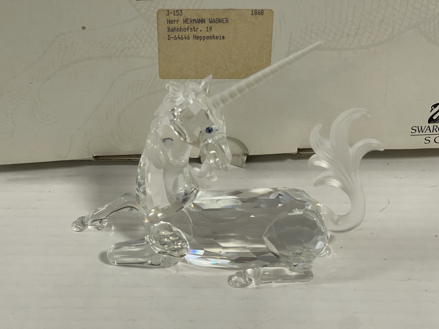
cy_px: 164
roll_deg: +2.0
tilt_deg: -35.2
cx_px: 220
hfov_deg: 30.3
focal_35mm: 64
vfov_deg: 22.9
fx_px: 812
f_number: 2.2
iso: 160
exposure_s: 1/50
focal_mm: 7.5
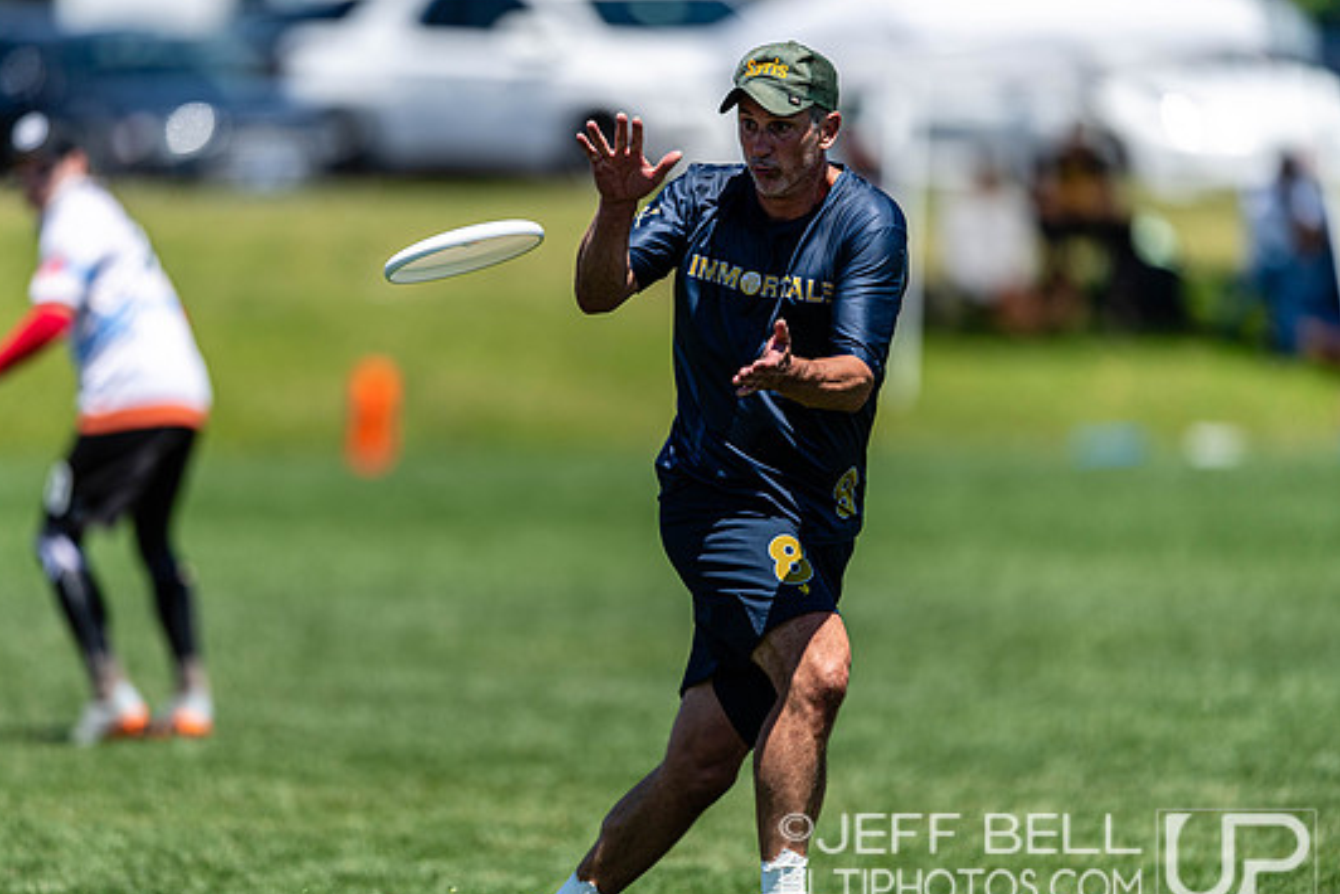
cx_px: 612
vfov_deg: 3.2
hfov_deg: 4.7
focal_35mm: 436
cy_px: 450
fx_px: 16232
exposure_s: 1/2500
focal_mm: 400
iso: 100
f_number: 2.8
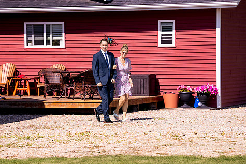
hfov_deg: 11.2
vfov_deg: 7.5
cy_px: 87
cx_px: 114
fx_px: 1251
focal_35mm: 183
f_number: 4
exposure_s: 1/1250
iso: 125
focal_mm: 150
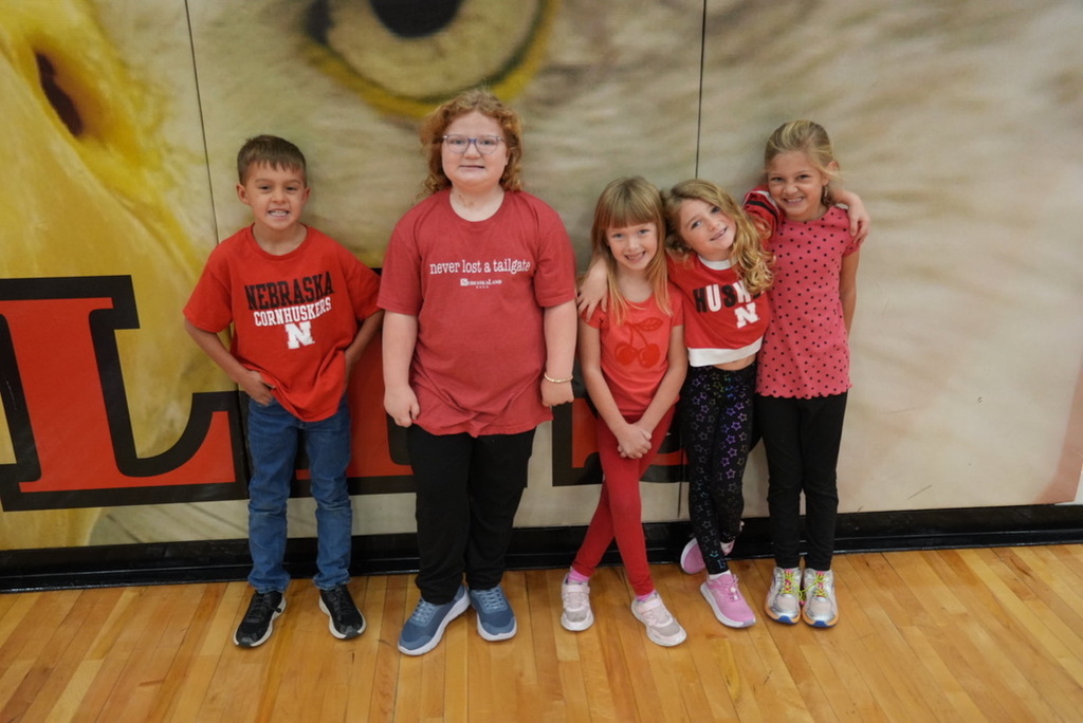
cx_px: 542
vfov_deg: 43.7
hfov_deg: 61.9
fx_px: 903
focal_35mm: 30
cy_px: 362
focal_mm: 20
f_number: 4
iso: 1600
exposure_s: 1/160
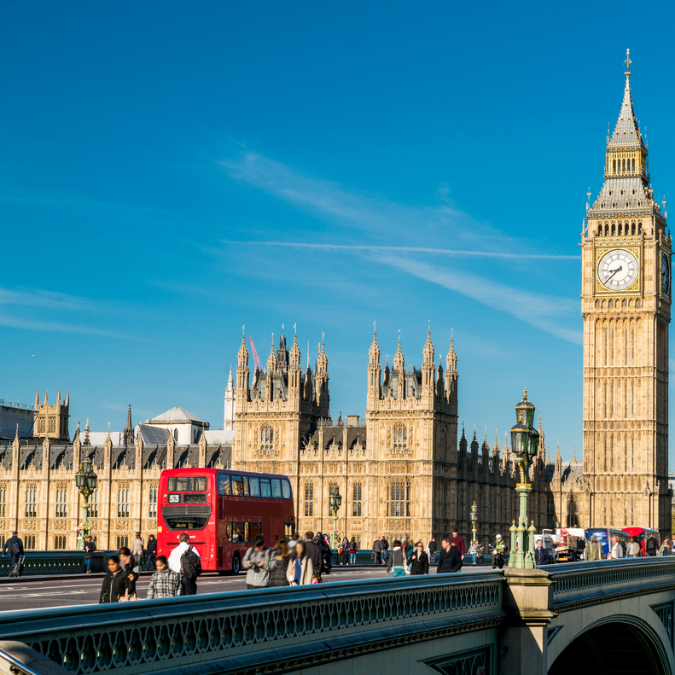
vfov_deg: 19.5
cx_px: 465
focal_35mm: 89
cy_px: 340
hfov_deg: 19.4
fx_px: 1963
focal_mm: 69
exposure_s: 1/125
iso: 100
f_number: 8
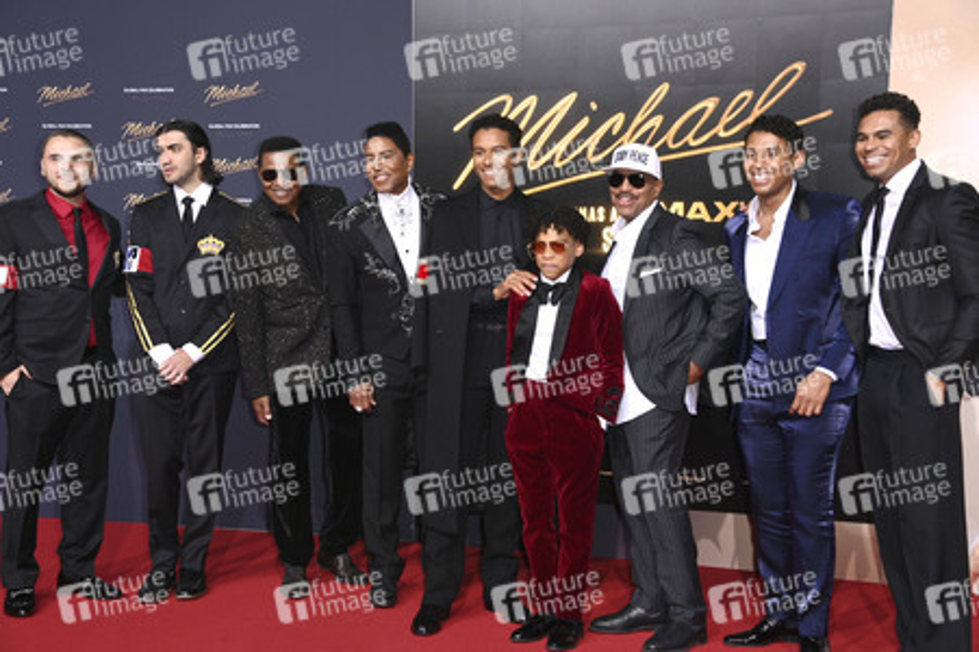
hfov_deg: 32.4
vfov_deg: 21.9
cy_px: 326
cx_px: 490
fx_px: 1685
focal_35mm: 62
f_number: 5.6
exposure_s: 1/250
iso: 400
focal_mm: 62
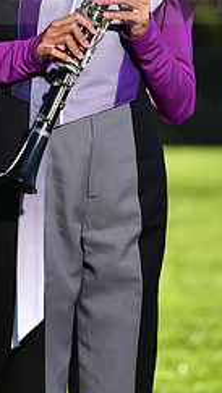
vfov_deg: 4.8
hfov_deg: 2.7
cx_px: 95
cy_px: -27
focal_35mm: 450
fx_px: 4701
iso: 80
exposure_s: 1/250
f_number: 5.6
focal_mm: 180
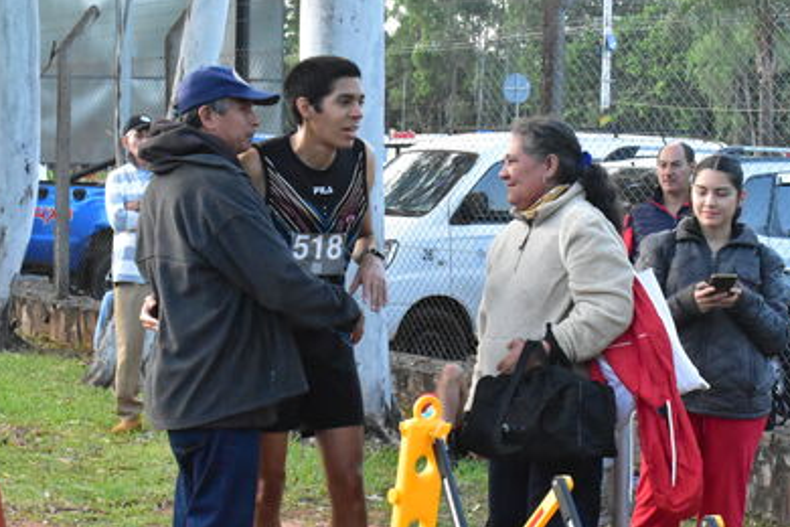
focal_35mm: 97
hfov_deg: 21.0
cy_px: 381
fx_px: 2128
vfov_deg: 14.1
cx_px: 454
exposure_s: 1/250
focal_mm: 42
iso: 8000
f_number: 11
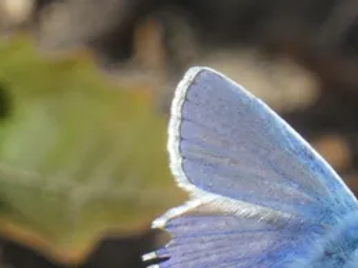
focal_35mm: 1234
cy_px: 296
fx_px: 12756
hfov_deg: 1.6
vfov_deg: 1.2
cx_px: 426
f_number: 5.6
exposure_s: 1/125
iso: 80
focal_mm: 89.5
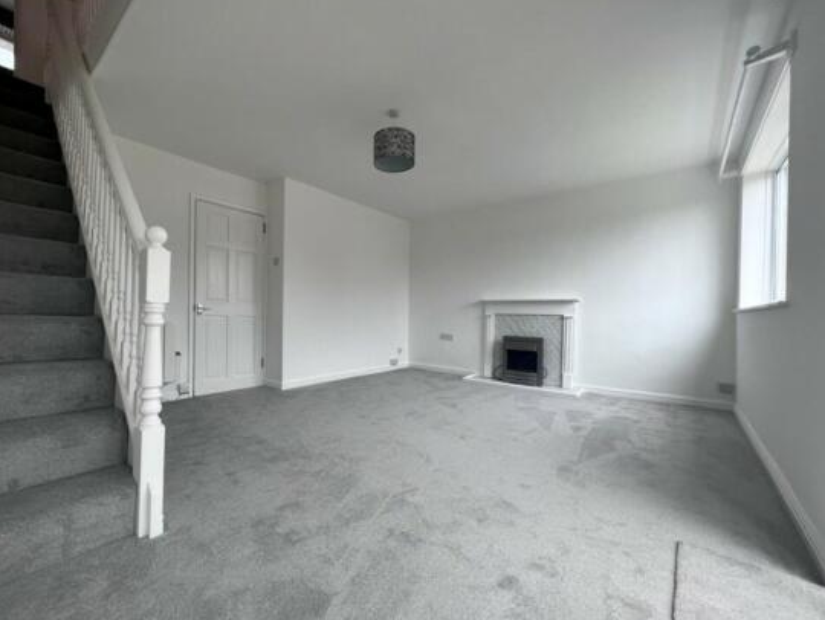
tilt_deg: -0.8
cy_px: 318
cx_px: 382
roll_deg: -0.7
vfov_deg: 85.7
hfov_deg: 101.8
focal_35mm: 14
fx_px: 334
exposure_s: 1/155
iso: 32
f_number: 1.8
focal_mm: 1.57
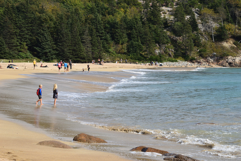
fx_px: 703
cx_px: 120
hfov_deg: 19.5
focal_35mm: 105
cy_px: 80
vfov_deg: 13.0
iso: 200
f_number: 7.1
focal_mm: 70
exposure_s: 1/800
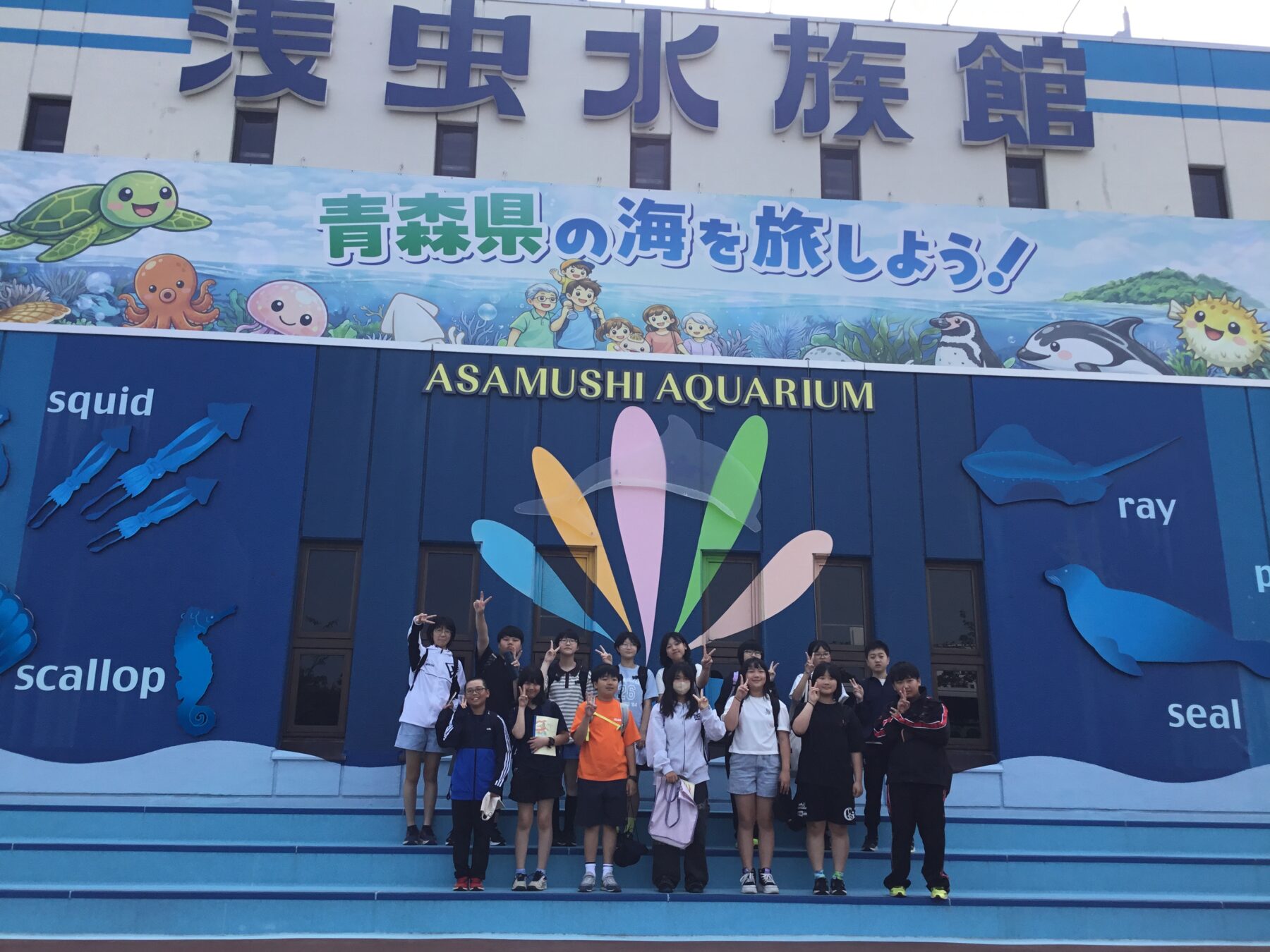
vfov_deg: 45.4
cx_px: 635
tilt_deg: +16.5
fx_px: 1137
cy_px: 476
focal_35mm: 31
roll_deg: -0.7
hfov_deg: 58.4
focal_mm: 3.3
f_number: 2.4
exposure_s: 1/747
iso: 25
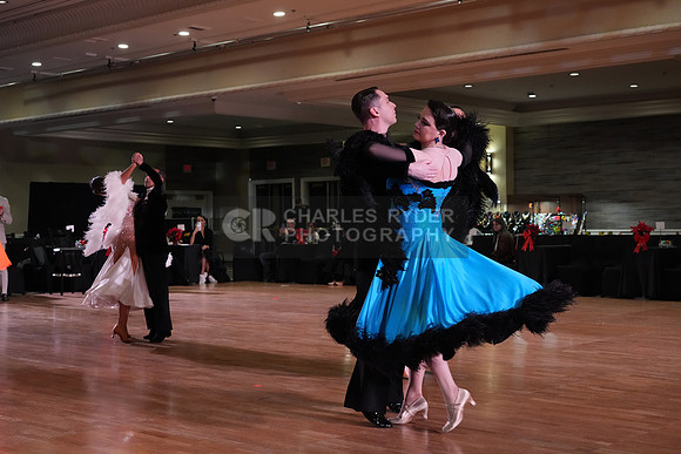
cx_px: 340
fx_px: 965
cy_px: 227
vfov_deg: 26.5
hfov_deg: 38.9
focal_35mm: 51
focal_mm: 51
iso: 5000
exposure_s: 1/320
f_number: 5.6
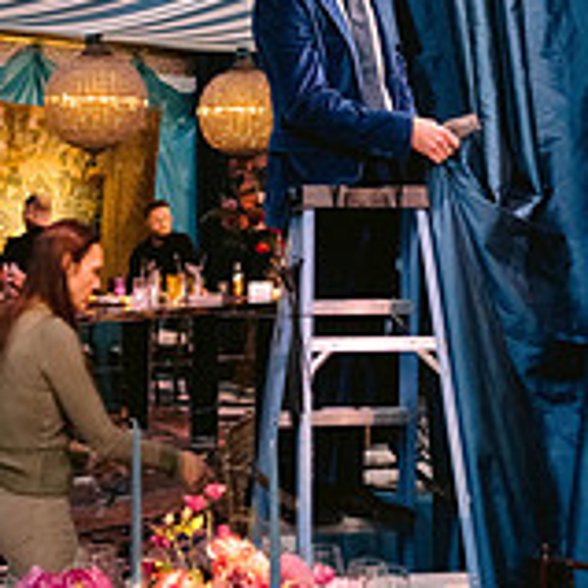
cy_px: -22
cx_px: 259
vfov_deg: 19.9
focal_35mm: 84
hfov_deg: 20.6
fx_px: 1614
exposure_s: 1/100
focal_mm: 35
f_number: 2.8
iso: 3200
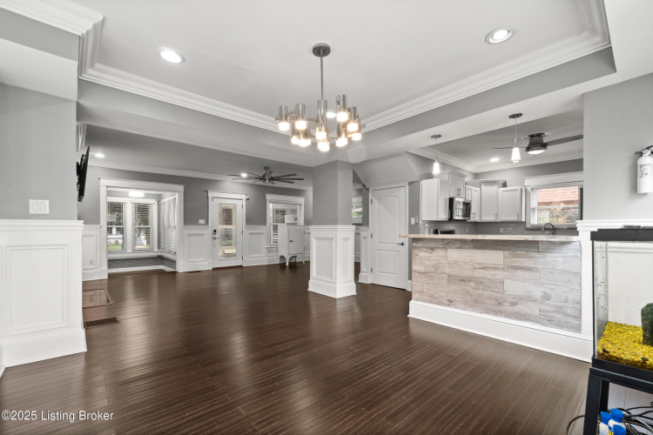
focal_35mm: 15
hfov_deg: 100.4
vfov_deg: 77.3
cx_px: 326
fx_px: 272
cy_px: 218
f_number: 10
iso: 400
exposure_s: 1/4
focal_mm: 10
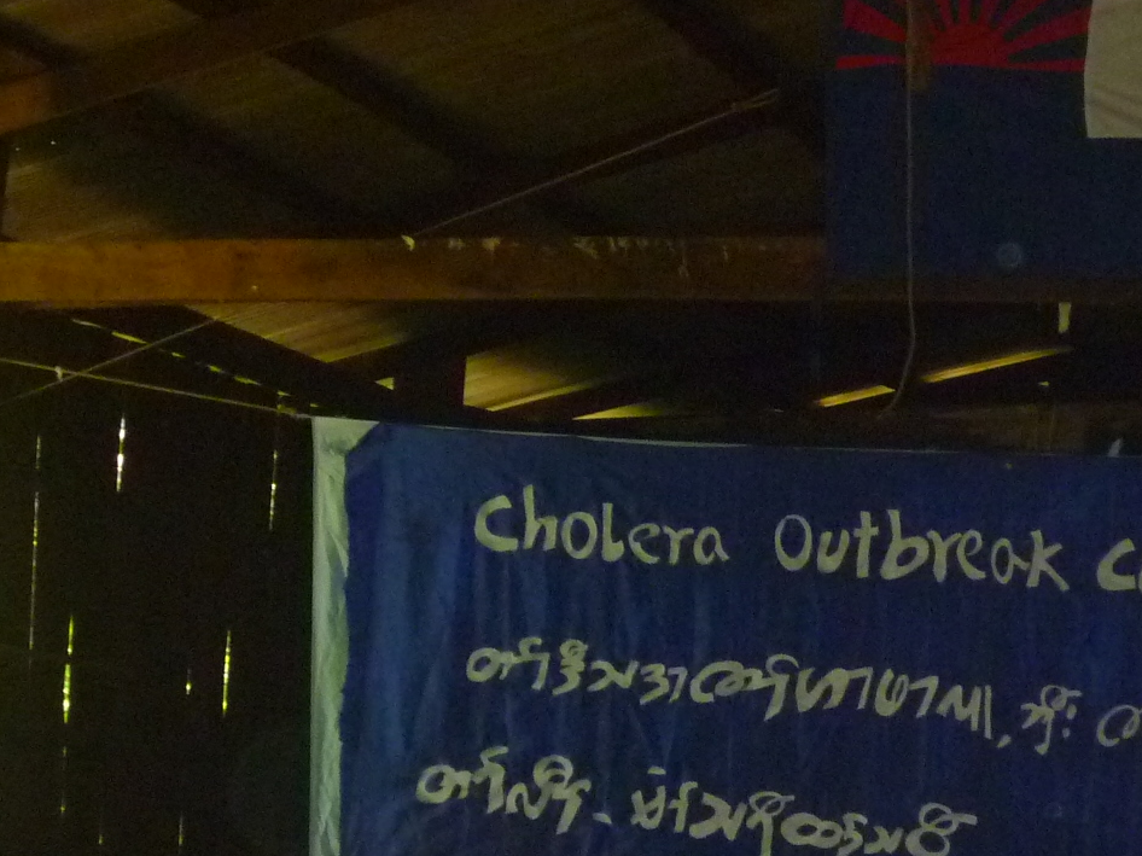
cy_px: 848
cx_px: 794
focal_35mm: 111
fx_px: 3661
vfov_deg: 13.2
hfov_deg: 17.7
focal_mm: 7.2
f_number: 3.6
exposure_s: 1/60
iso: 400
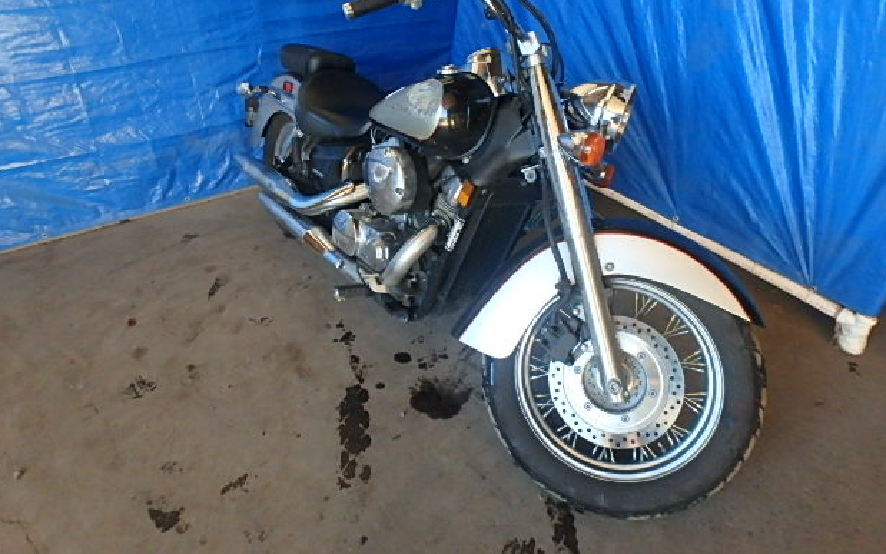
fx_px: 555
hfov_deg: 77.1
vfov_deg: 52.5
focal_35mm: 23
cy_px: 212
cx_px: 437
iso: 800
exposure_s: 1/200
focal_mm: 3.7
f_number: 3.5
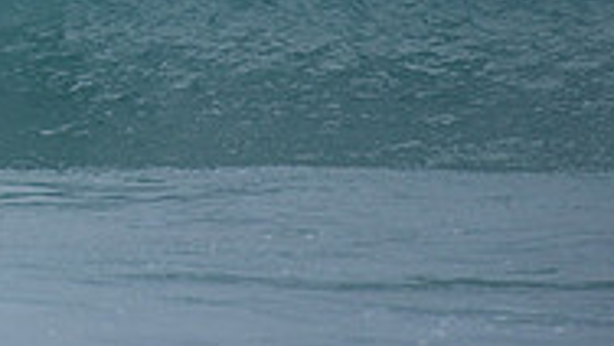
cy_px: -230
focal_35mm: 1619
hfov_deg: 1.3
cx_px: -271
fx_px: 26374
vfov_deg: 0.8
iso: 450
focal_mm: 500
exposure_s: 1/2000
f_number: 5.6
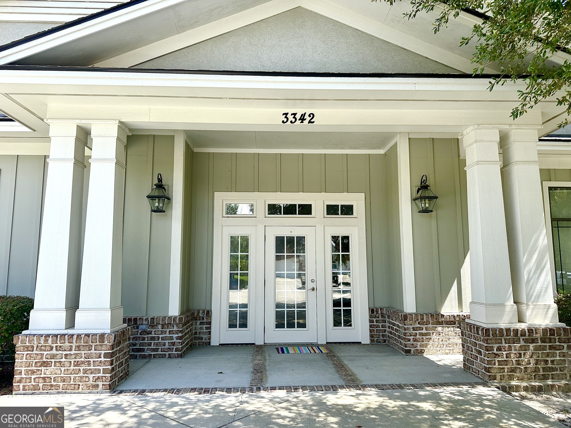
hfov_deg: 71.6
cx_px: 286
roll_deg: -0.3
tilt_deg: +7.4
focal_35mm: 24
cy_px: 214
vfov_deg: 56.8
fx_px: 396
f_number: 1.78
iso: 80
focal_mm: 6.86
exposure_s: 1/1107
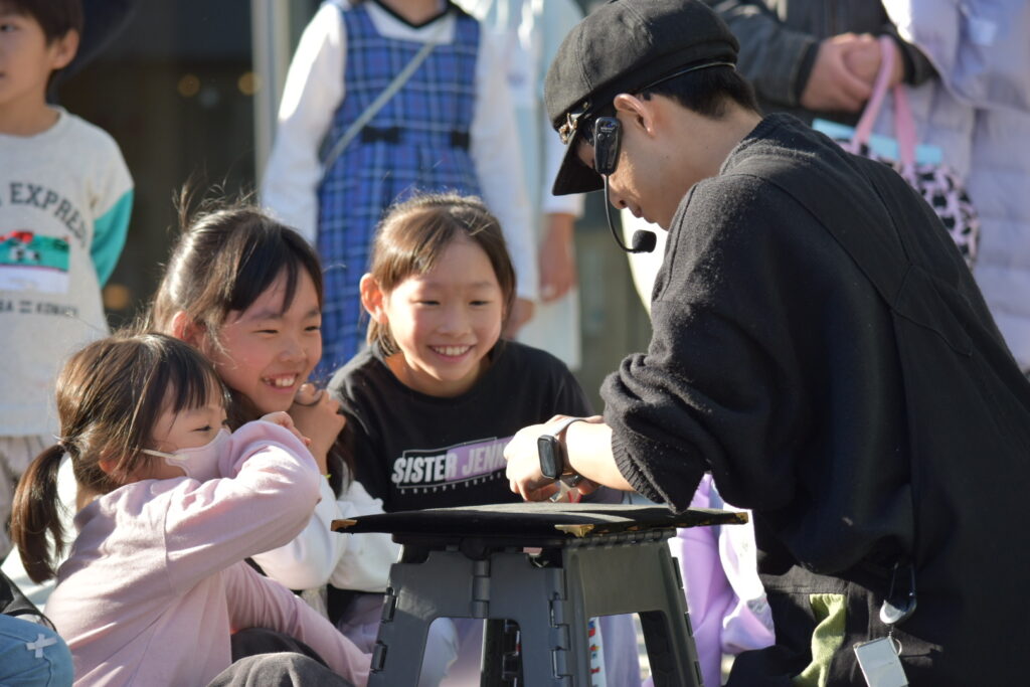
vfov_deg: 6.8
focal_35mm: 202
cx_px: 515
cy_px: 344
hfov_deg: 10.2
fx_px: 5794
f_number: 4.8
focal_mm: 135
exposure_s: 1/400
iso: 200
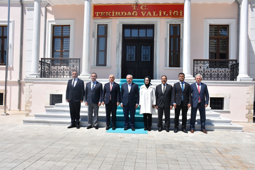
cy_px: 85
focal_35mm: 33
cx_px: 128
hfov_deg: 57.2
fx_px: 234
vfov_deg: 40.0
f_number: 8
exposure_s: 1/500
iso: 110
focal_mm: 22
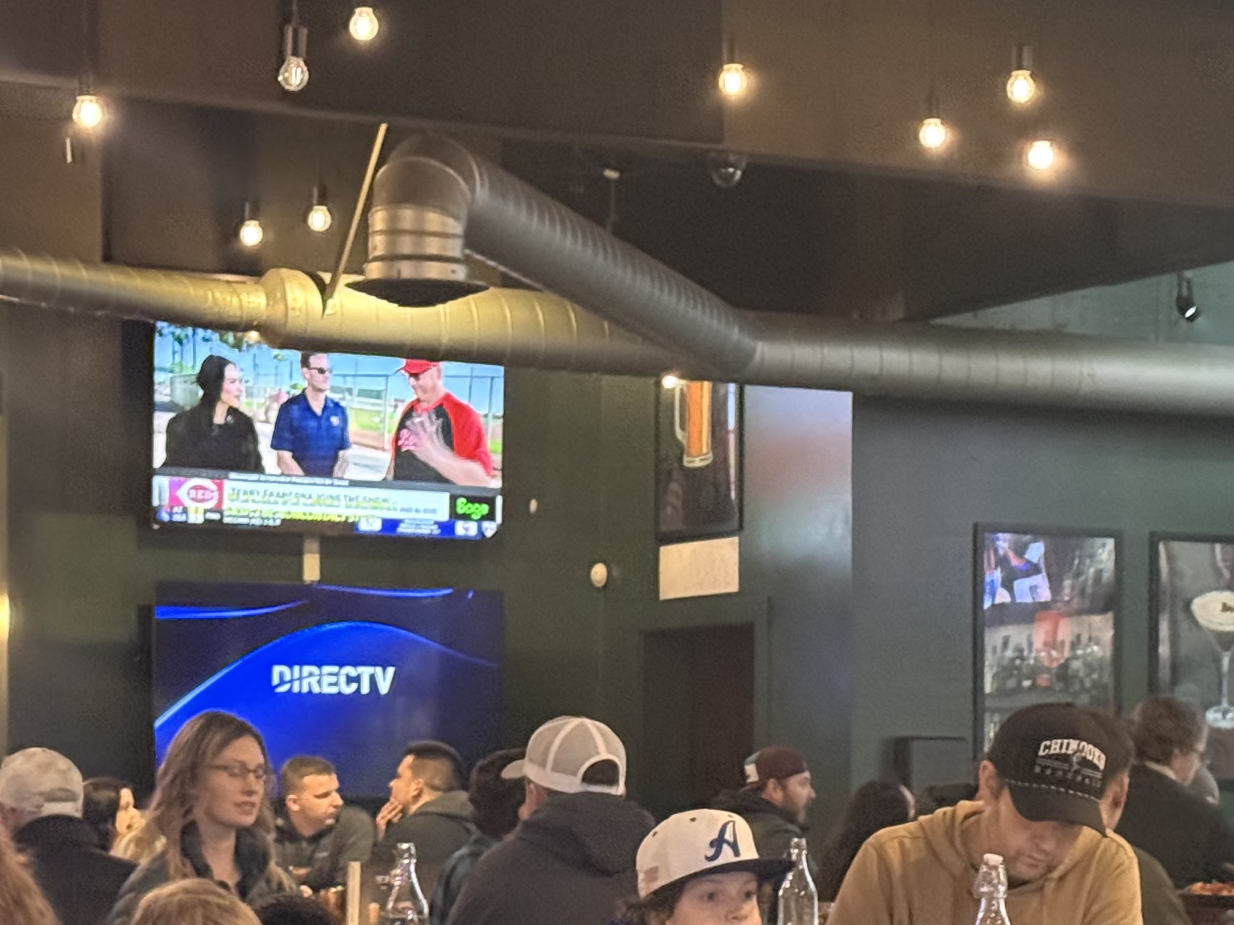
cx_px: 767
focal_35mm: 105
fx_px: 3743
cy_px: 811
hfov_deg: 18.7
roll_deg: -0.1
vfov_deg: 14.0
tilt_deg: +0.0
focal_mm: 6.76
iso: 640
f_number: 1.78
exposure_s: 1/24
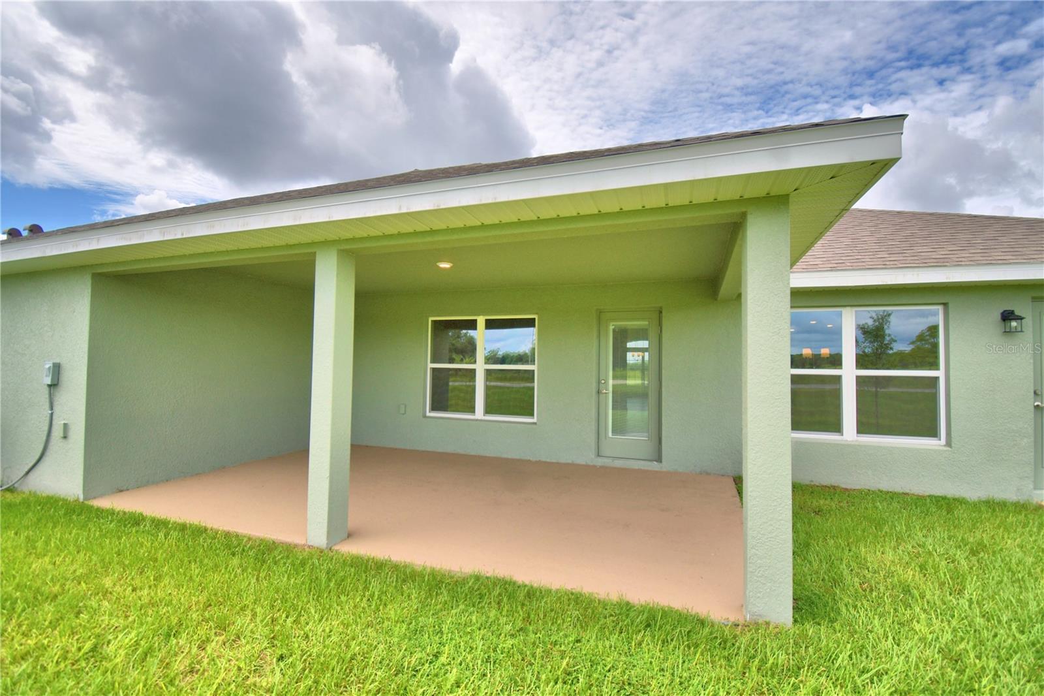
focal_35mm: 15
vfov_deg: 77.3
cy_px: 348
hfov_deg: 100.4
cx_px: 522
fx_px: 435
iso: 100
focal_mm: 10
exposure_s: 1/800
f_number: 4.5
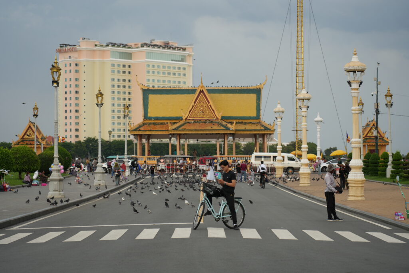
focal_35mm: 105
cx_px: 204
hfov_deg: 19.5
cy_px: 136
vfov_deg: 13.0
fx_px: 1193
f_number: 4
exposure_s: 1/160
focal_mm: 105
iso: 200
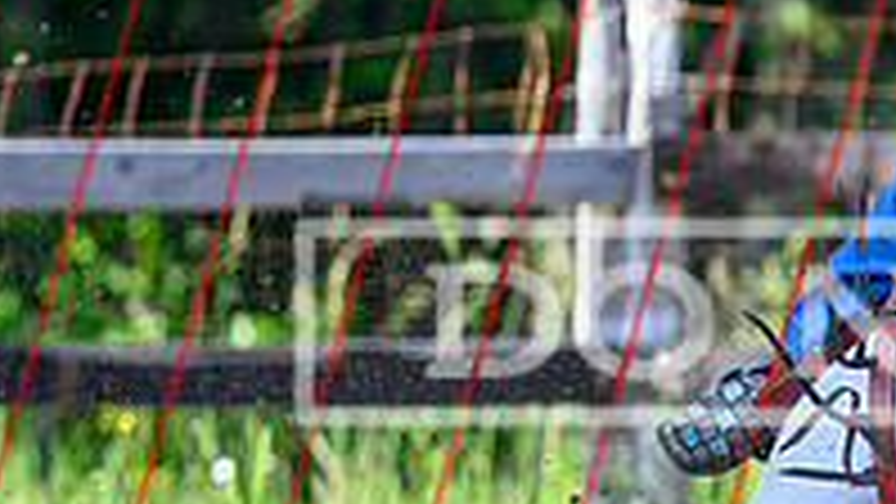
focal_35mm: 708
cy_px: 381
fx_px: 16823
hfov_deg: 3.0
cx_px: 1191
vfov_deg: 1.7
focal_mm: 145
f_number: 2.8
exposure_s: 1/2500
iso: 560
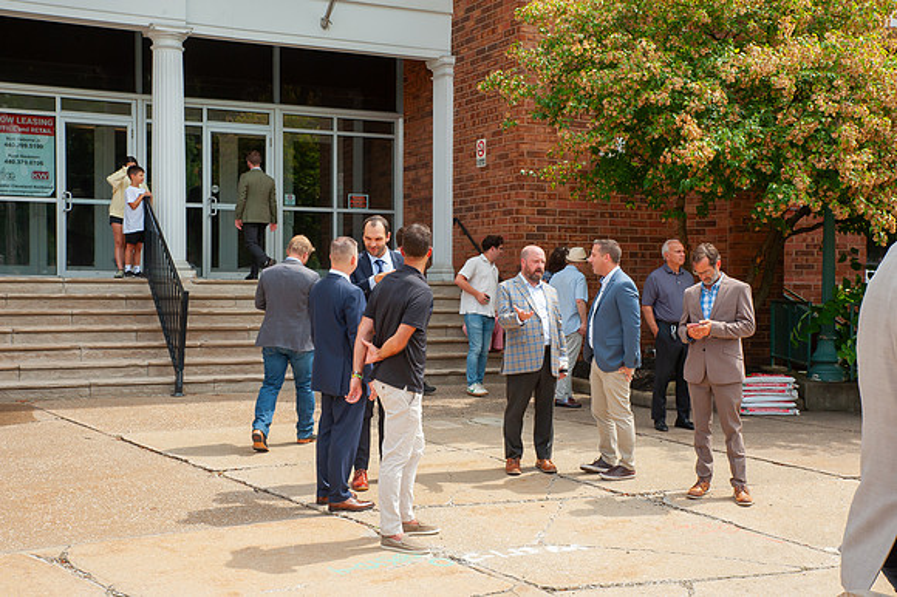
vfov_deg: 28.0
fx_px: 1195
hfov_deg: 41.1
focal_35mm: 48
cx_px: 448
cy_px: 298
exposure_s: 1/200
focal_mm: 48
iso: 400
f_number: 16
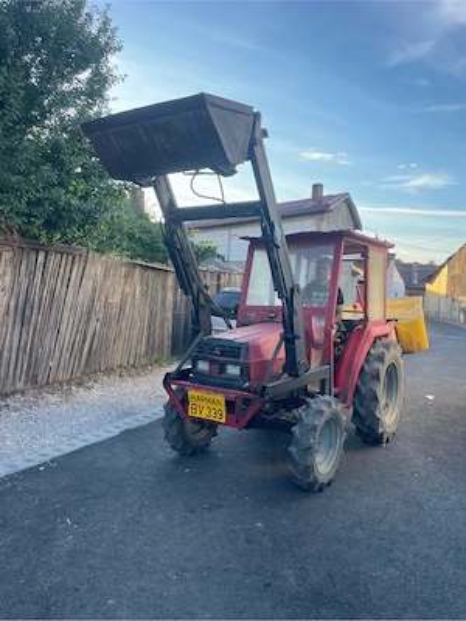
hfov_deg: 53.1
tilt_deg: -2.1
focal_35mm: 26
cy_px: 310
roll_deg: -1.8
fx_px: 467
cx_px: 233
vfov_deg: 67.3
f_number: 1.6
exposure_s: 1/489
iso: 32
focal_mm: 4.2
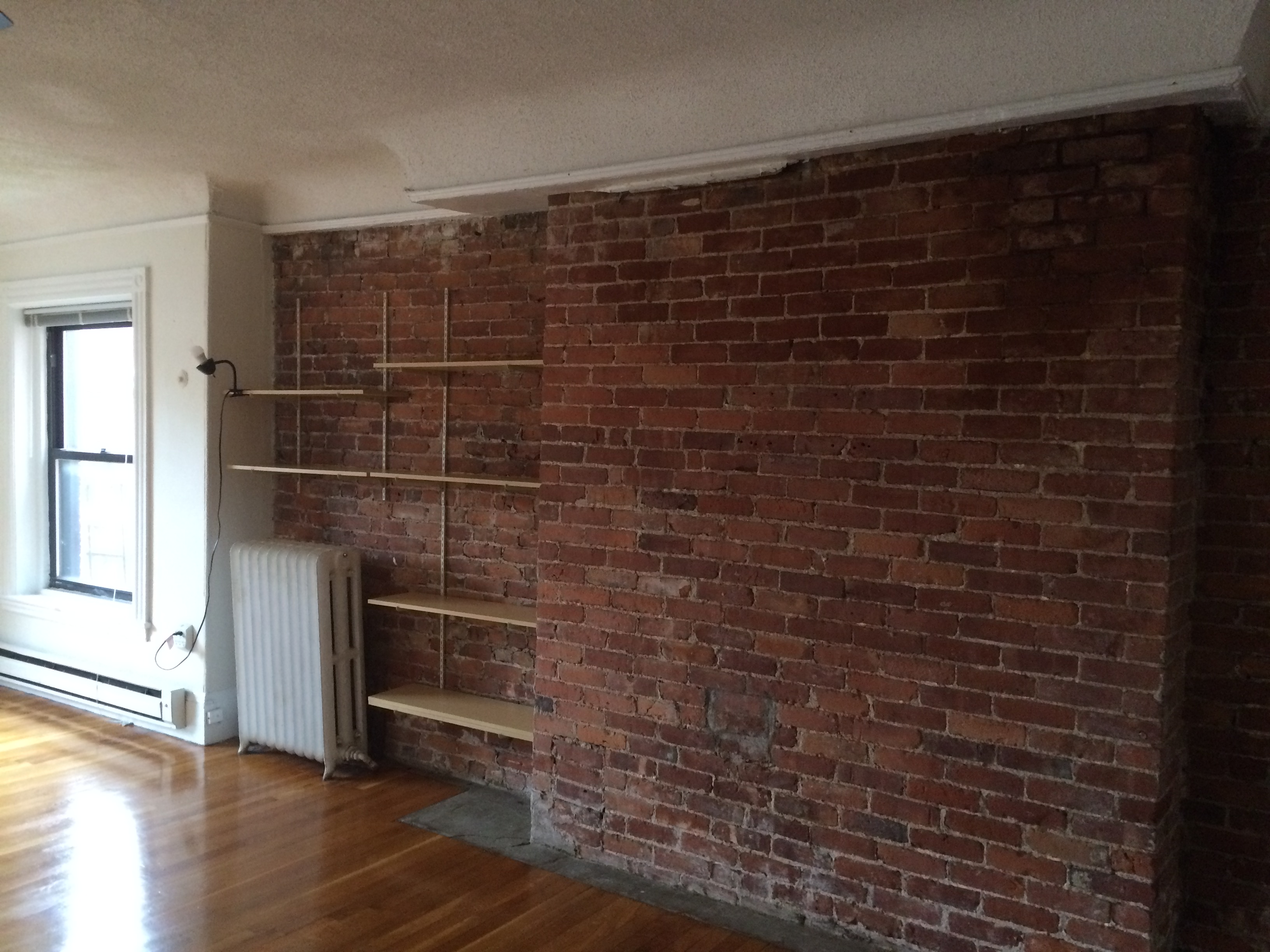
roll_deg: -0.2
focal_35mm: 29
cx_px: 635
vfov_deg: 48.2
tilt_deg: -3.1
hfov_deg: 61.7
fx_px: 1064
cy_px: 476
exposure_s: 1/17
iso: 250
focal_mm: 4.15
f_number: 2.2
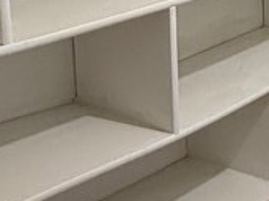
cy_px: -44
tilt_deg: -6.8
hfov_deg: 22.4
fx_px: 652
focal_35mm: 84
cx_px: 269
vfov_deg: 16.8
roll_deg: +2.1
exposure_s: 1/60
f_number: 2.2
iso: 250
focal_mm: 2.22
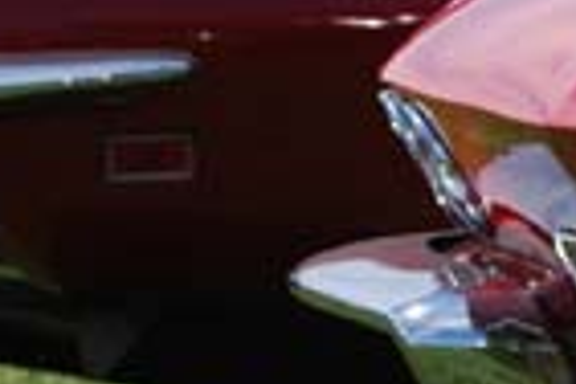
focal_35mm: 762
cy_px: -76
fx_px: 12191
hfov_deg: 2.7
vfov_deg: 1.8
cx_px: 944
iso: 100
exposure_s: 1/500
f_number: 5.6
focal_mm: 70
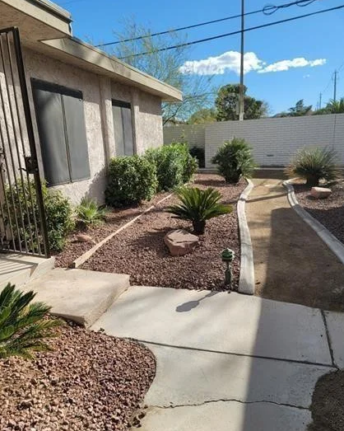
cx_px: 172
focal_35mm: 28
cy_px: 240
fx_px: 357
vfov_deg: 62.1
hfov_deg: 51.5
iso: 20
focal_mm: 7
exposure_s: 1/994
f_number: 1.8
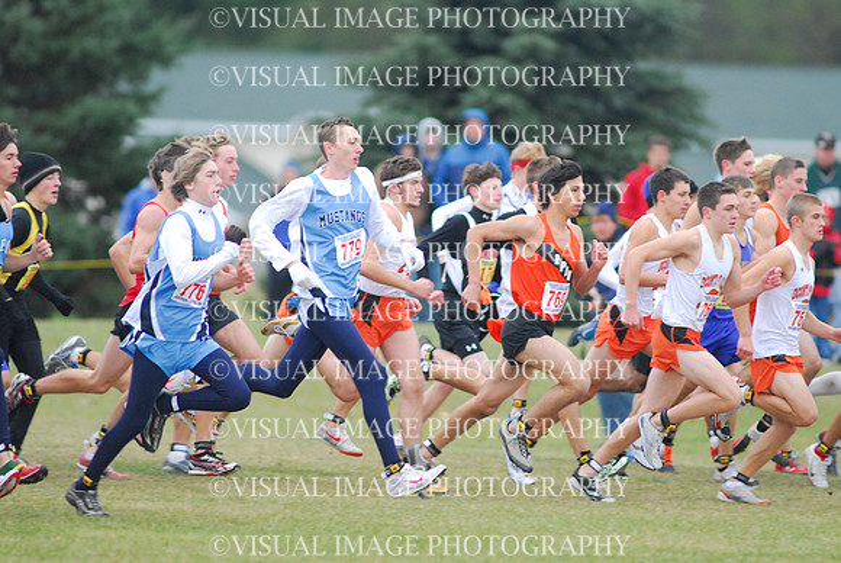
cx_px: 420
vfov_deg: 3.1
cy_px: 282
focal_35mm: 450
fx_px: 10523
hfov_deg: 4.6
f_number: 4
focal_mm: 300
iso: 800
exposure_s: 1/640
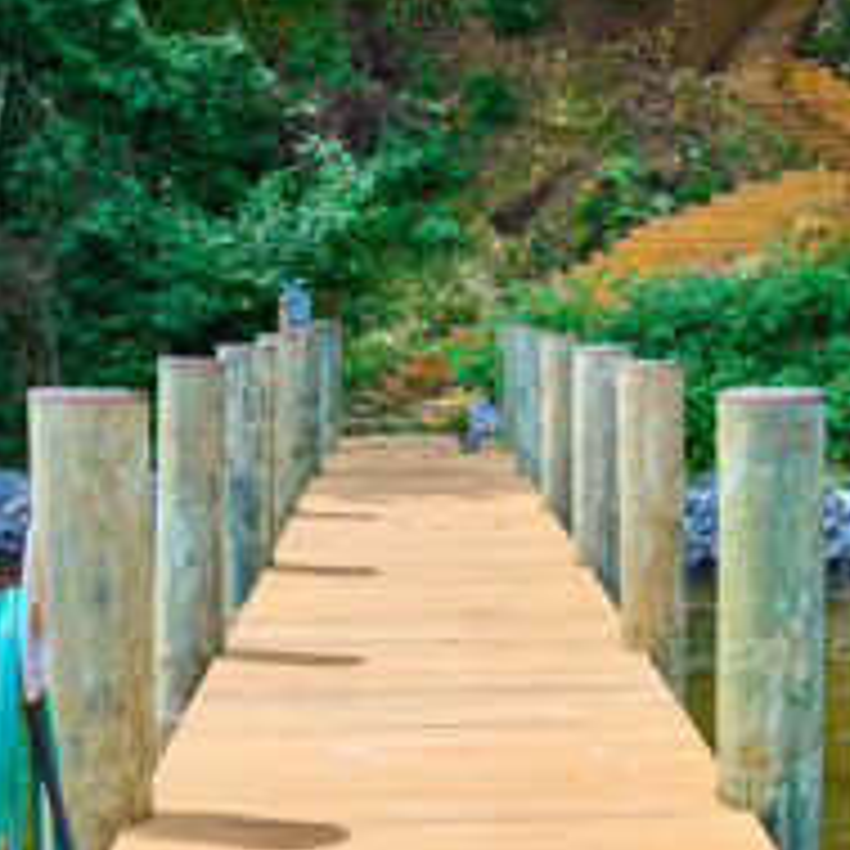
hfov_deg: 20.6
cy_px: 315
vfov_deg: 20.8
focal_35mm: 83
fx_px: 2306
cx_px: 711
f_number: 4
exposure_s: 1/1600
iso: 320
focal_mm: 24
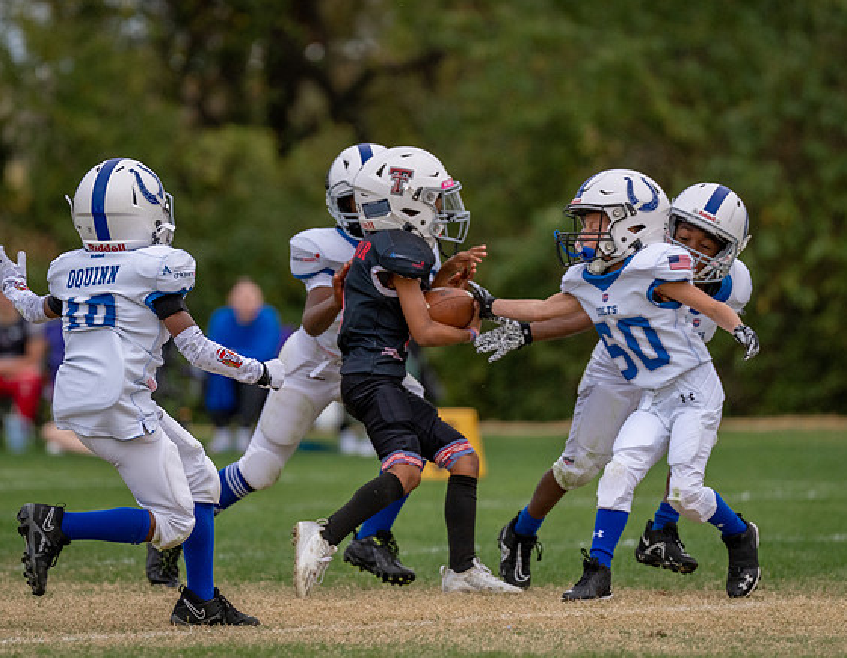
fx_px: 8553
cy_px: 256
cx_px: 326
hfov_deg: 5.7
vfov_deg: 4.4
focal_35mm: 345
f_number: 2.8
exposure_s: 1/1250
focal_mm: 200
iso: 1000
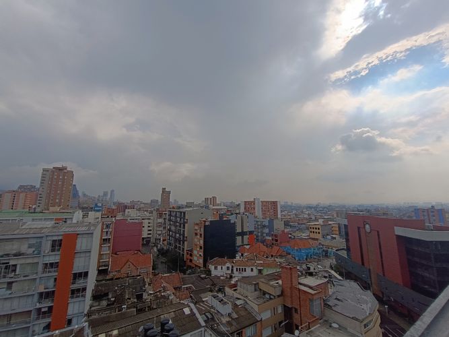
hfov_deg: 94.5
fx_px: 207
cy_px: 168
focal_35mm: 16
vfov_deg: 78.1
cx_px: 224
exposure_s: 1/2525
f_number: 2.2
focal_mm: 1.66
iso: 53
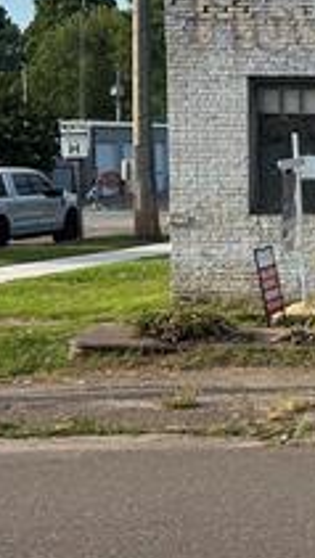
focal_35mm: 103
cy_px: 198
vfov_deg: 20.7
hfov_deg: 10.5
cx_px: 691
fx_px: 1526
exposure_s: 1/2457
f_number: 1.5
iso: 50
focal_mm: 5.7
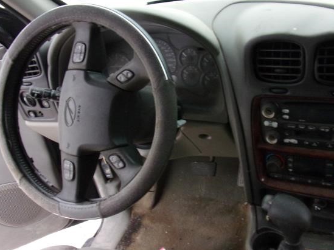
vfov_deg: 40.7
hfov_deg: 52.3
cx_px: 203
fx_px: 337
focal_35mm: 35
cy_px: 123
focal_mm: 4.3
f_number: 3.3
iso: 300
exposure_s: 1/34
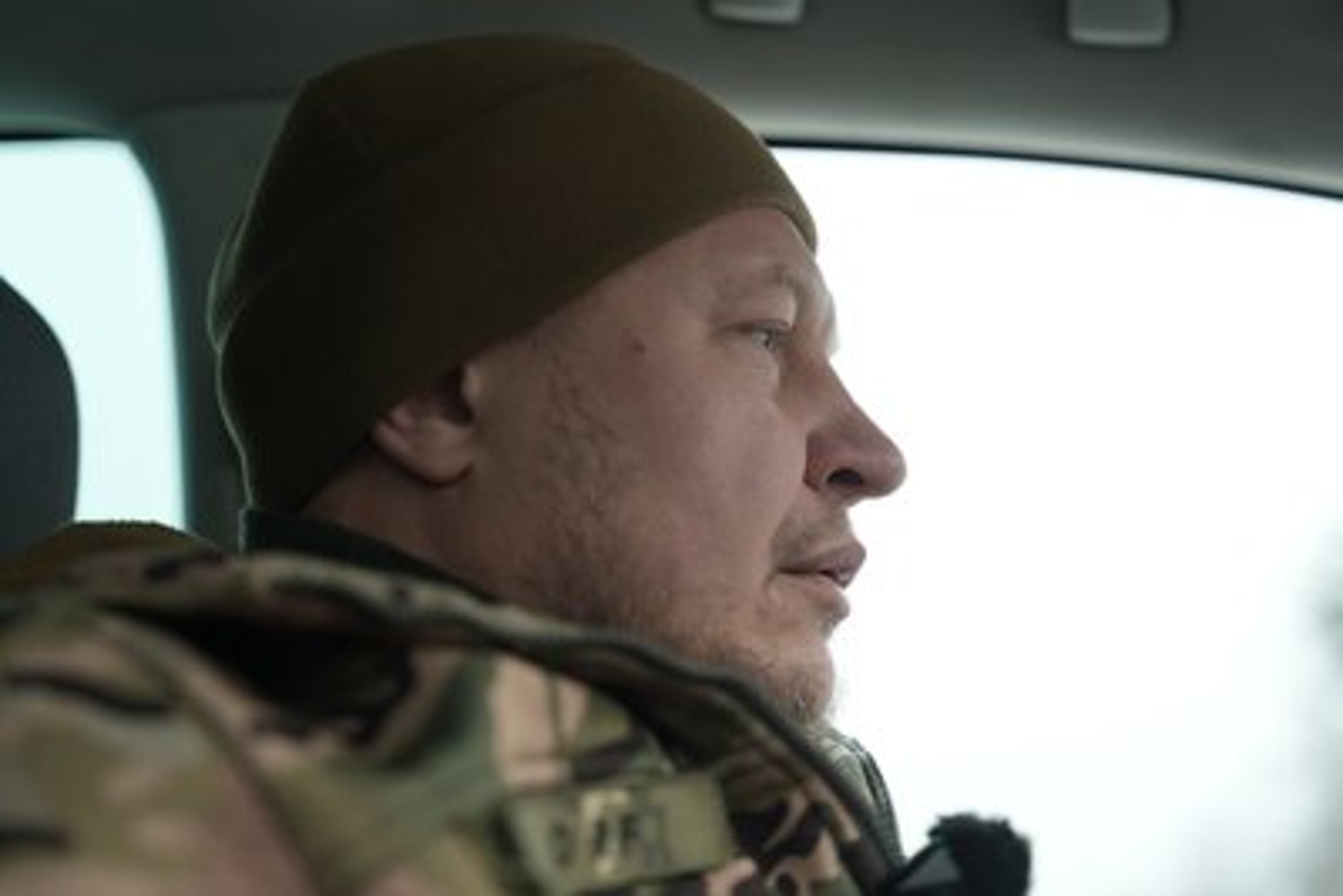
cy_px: 448
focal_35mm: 53
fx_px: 1978
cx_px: 672
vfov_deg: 25.5
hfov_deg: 37.5
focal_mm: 53
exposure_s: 1/80
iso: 200
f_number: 2.8
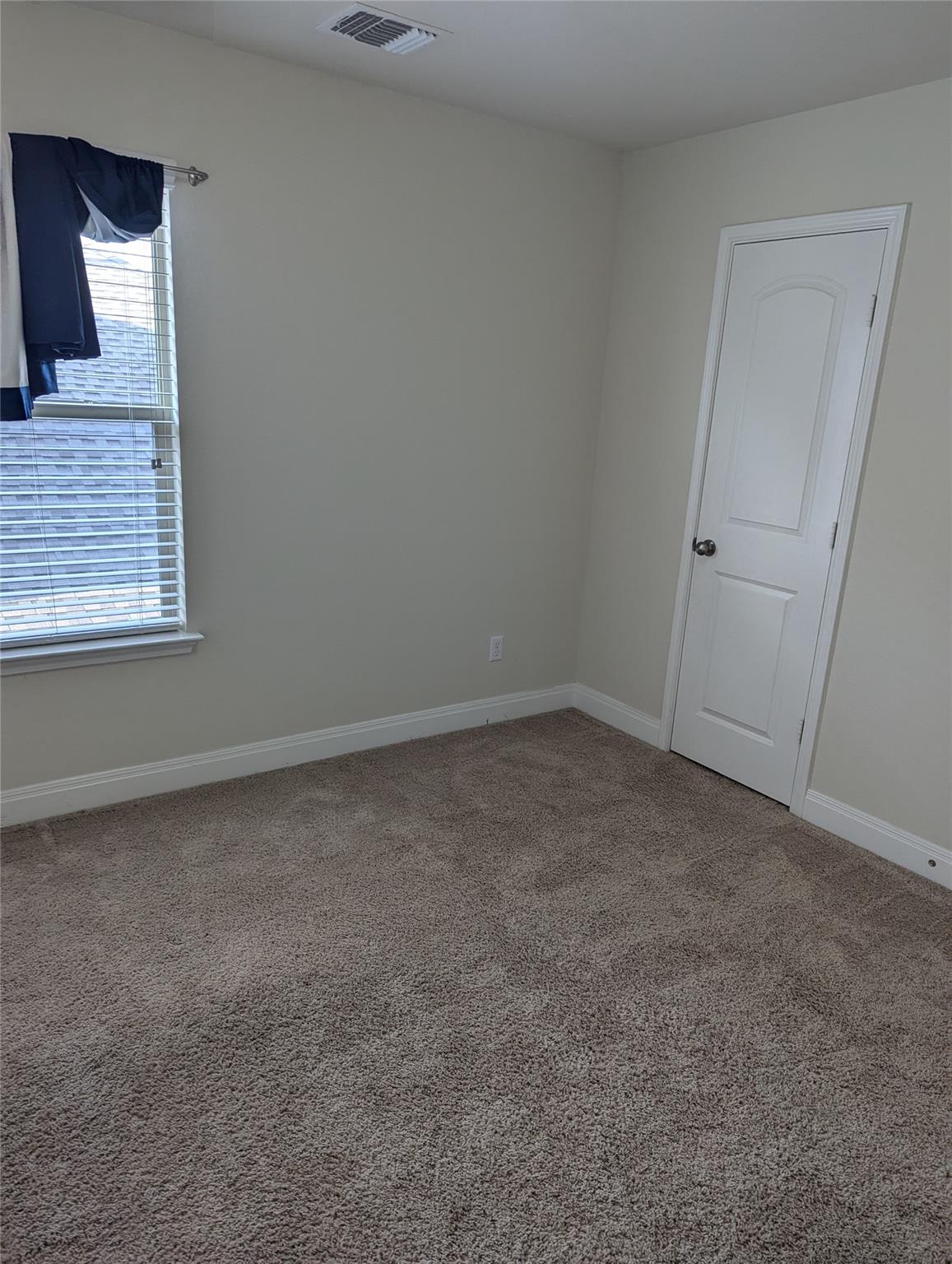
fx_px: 878
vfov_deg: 71.5
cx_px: 476
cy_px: 632
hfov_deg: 56.9
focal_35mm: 24
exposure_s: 1/120
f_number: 1.85
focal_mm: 6.81
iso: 69
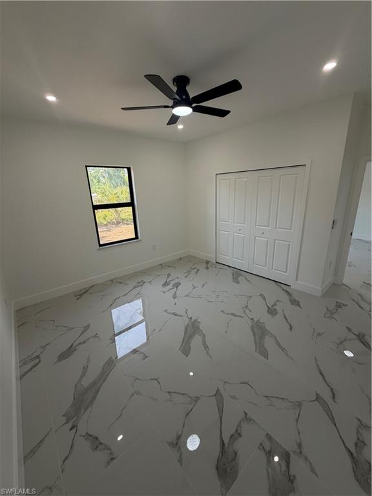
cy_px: 248
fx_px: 201
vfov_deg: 102.1
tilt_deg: -16.2
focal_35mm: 14
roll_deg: +2.6
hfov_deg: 85.7
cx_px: 186
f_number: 2.2
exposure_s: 1/121
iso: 80
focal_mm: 2.22
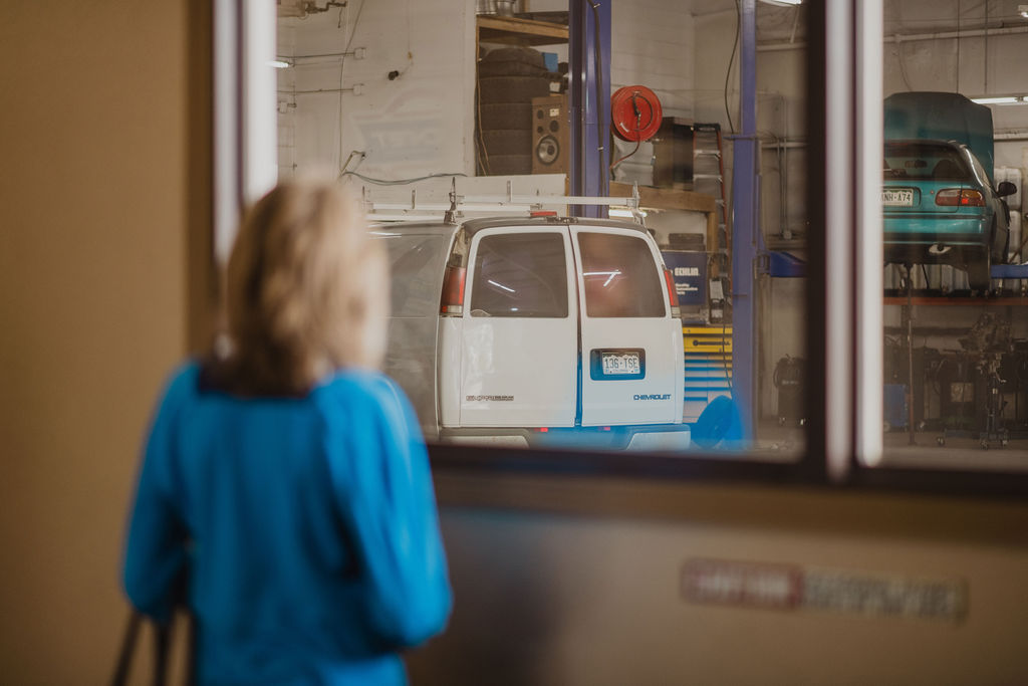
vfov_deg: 16.1
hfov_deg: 23.9
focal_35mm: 85
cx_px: 514
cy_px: 343
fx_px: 2427
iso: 500
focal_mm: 85
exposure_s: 1/400
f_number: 1.8
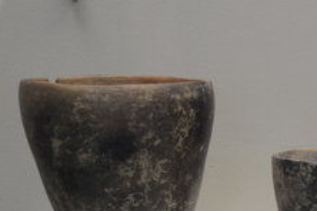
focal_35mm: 148
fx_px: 1303
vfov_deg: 9.2
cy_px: 200
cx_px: 294
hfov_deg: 13.7
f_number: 4.8
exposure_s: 1/100
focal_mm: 50
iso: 1000
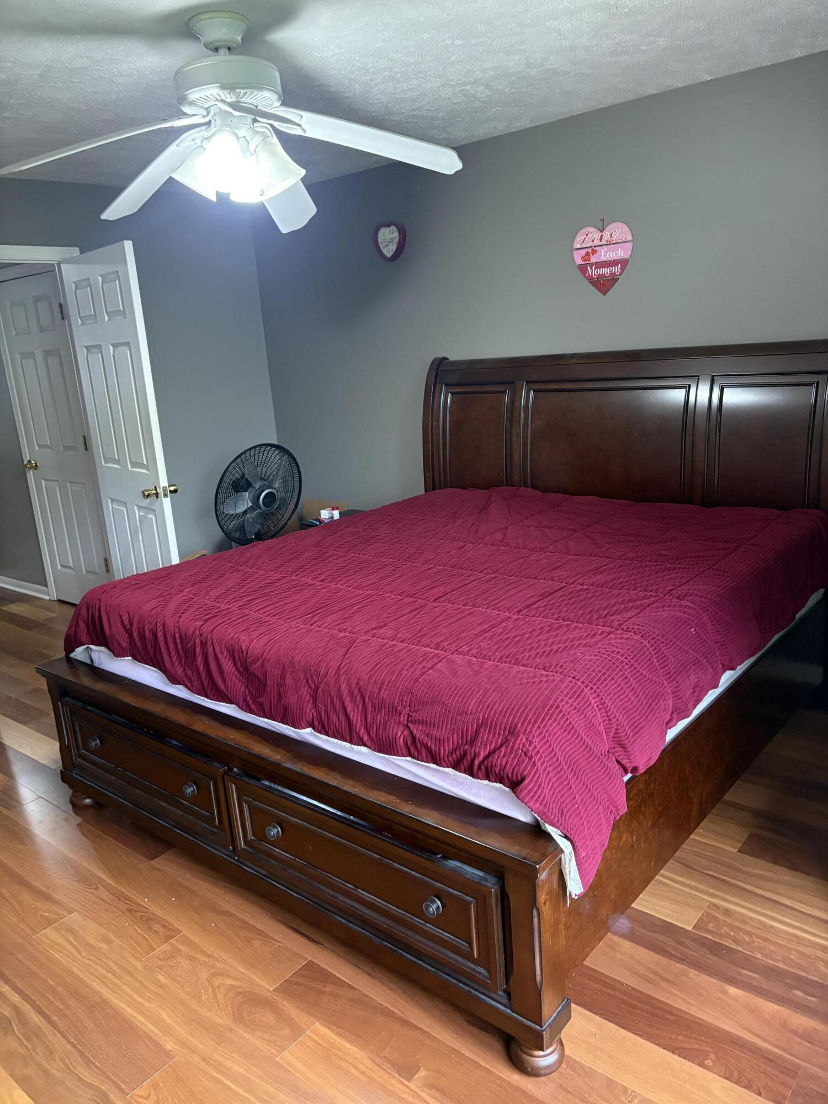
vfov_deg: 67.3
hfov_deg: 53.1
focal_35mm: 26
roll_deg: +4.4
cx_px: 414
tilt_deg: -13.7
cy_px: 552
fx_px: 829
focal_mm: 5.96
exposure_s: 1/40
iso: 640
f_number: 1.6
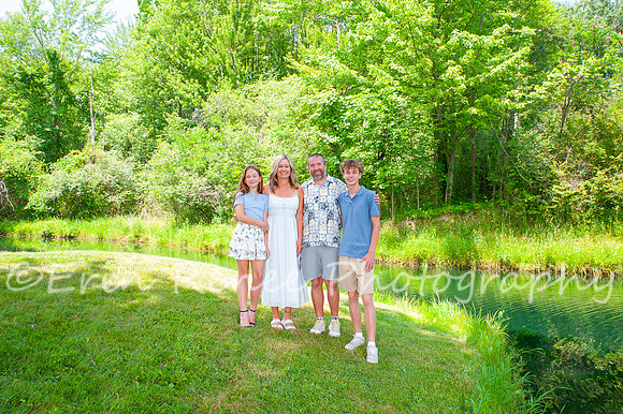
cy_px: 207
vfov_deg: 41.1
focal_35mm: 32
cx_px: 312
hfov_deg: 58.7
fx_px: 553
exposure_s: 1/125
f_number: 11
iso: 640
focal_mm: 32
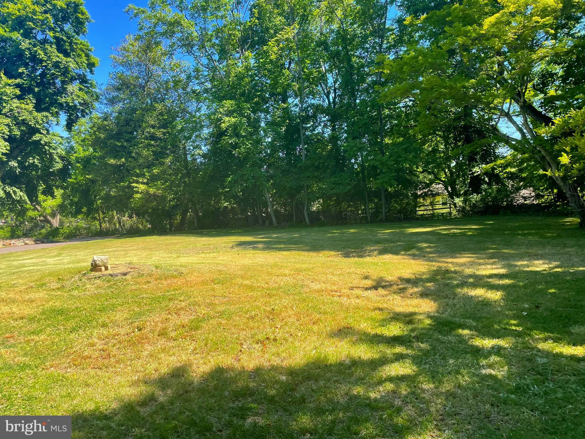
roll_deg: +2.9
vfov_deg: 53.1
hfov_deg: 67.3
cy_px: 220
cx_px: 292
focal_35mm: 26
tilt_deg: -3.9
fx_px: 439
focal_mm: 4.2
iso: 32
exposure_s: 1/1147
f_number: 1.6
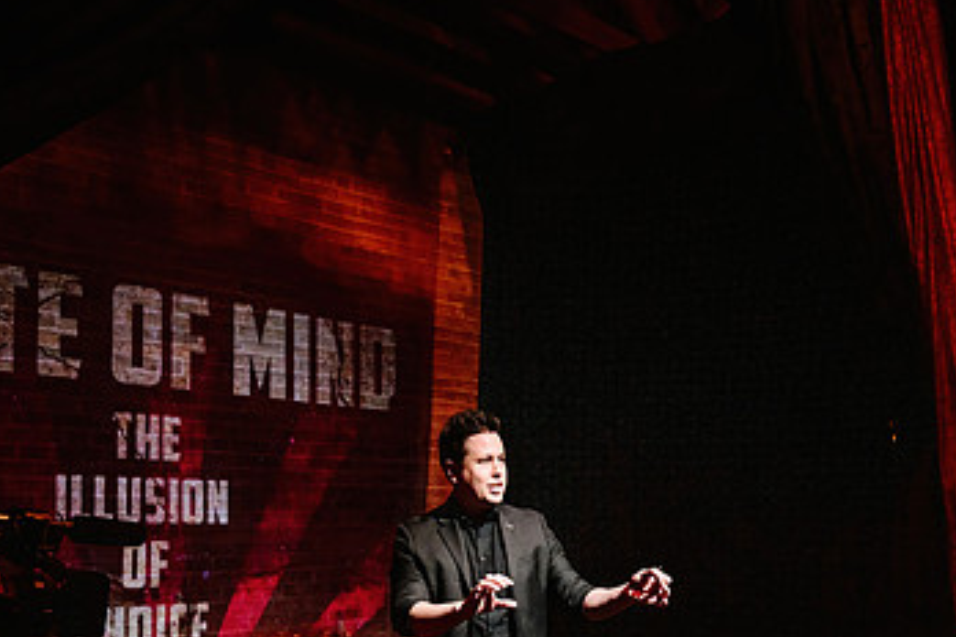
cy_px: 487
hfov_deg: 48.3
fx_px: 1062
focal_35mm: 40
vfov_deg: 32.7
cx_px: 541
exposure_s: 1/125
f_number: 2.8
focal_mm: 24
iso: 3200
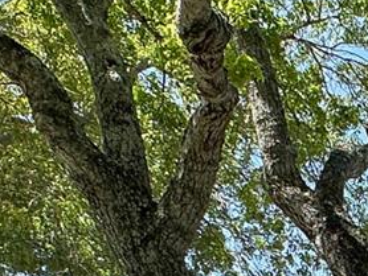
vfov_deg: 12.8
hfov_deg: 16.0
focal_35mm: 103
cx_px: 670
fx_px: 1096
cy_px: 524
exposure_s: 1/769
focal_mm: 2.22
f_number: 2.2
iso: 50
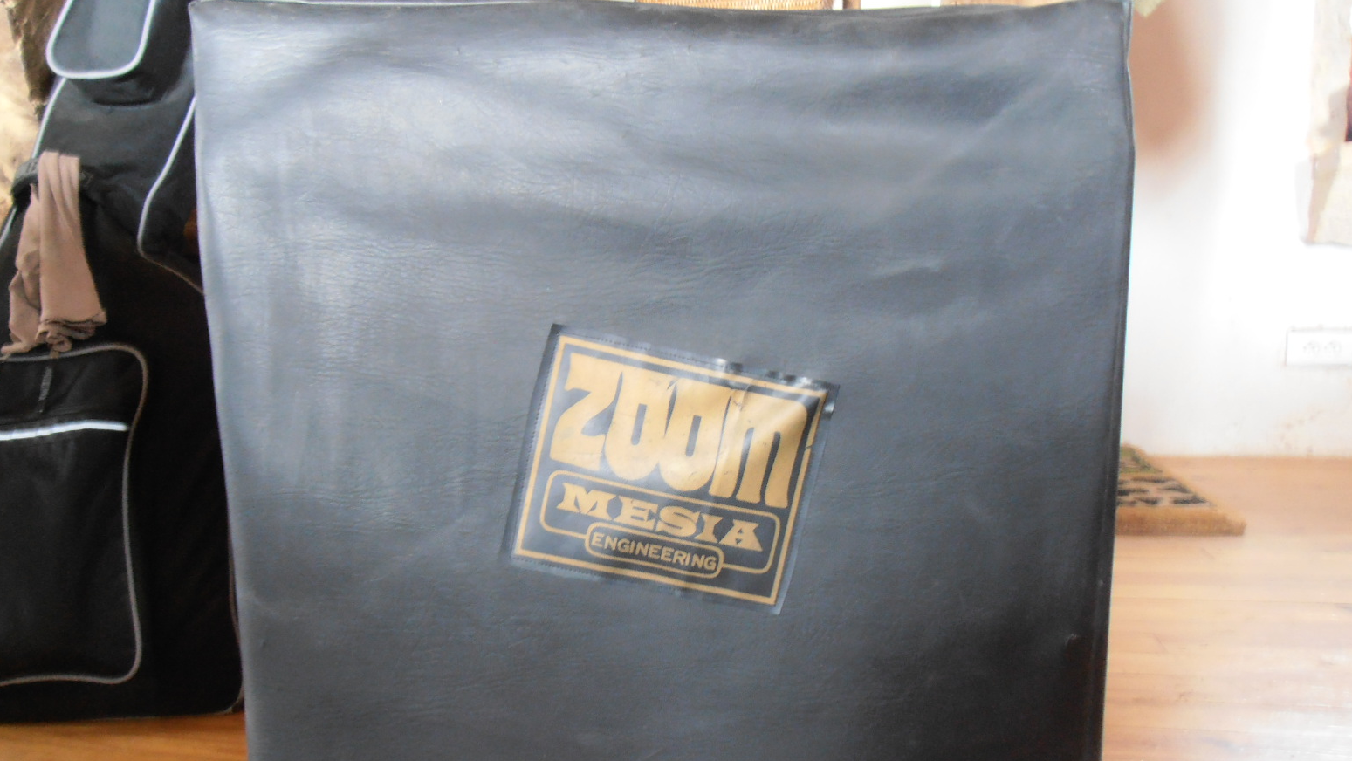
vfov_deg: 42.6
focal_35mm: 27
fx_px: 968
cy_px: 470
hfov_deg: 69.8
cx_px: 672
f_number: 3
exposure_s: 1/2
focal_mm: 4.2
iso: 200
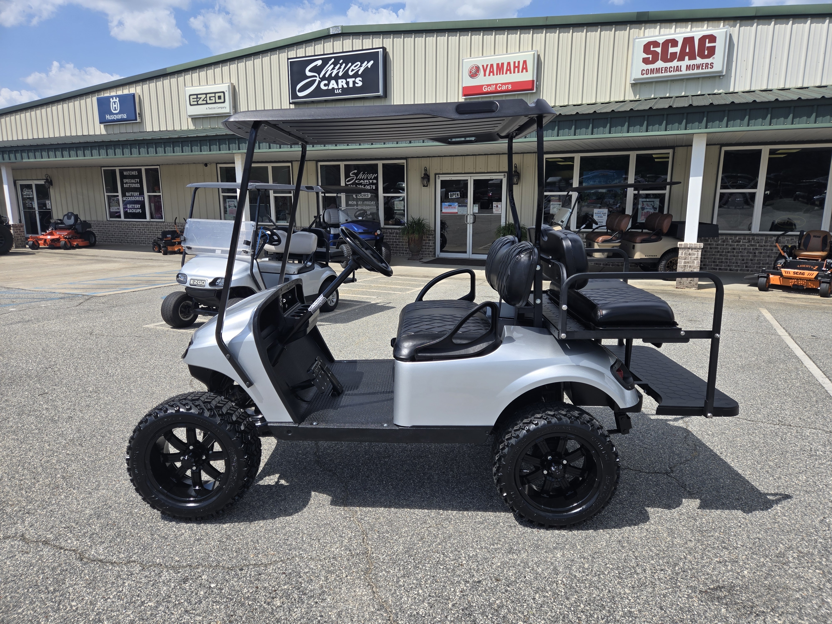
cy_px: 312
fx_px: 553
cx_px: 416
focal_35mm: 23
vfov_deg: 58.9
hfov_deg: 73.9
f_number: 1.8
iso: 25
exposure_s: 1/1994
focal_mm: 5.4
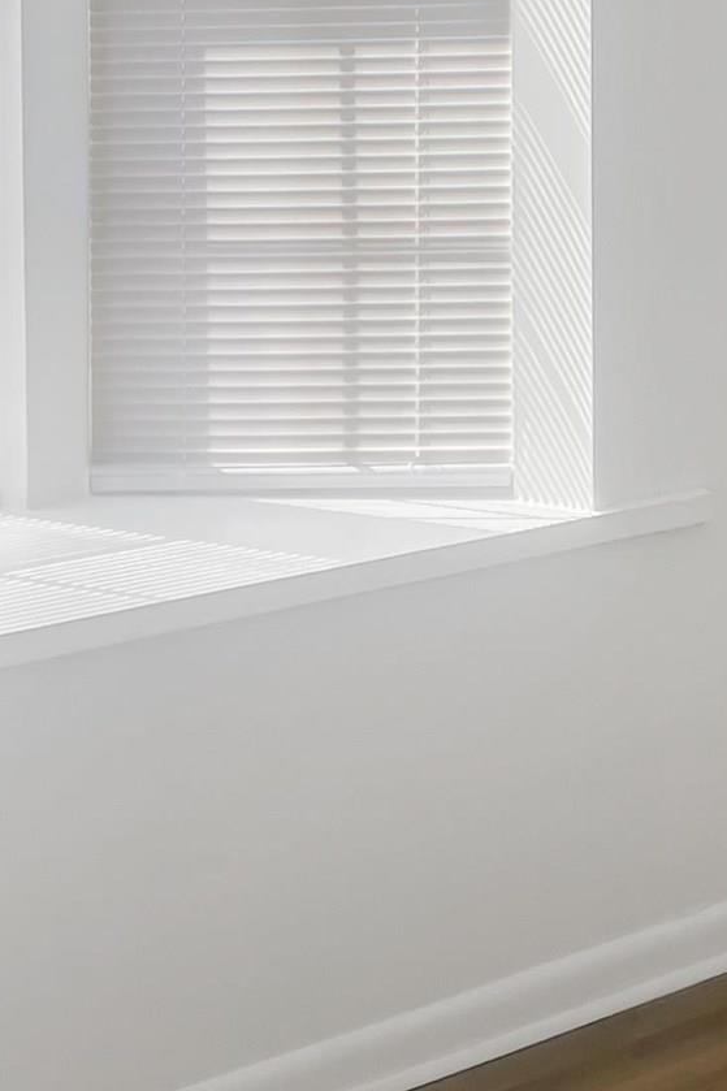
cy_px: 9
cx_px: 904
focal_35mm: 99
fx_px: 3000
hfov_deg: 13.4
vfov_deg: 20.0
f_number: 1.6
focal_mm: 4.2
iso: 32
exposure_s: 1/1000
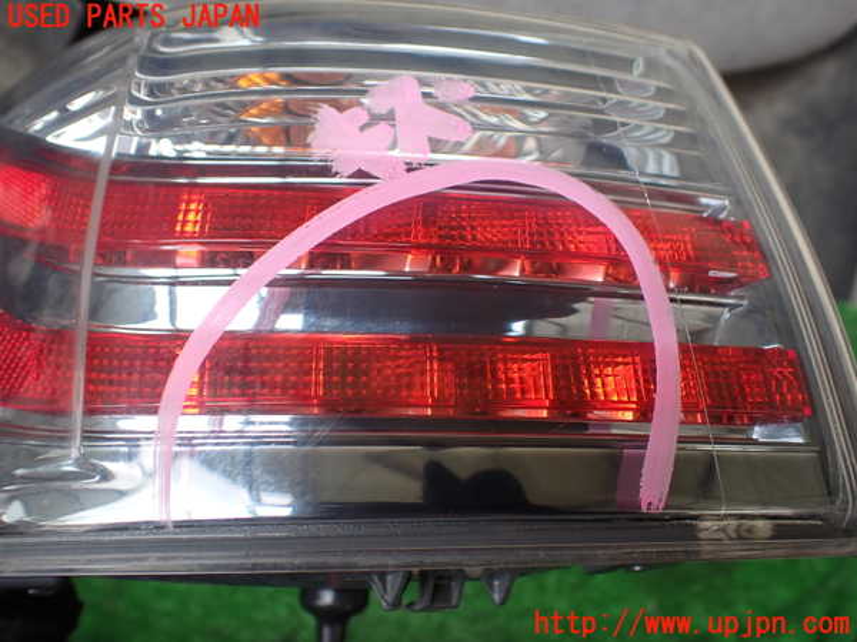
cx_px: 428
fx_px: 743
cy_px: 321
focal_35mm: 30
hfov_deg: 60.0
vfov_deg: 46.8
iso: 100
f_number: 2.3
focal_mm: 5.4
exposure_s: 1/160
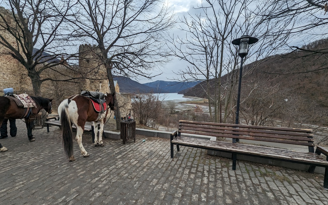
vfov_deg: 78.6
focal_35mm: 14
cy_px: 102
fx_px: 125
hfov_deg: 105.3
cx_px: 163
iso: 47
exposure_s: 1/689
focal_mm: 1.95
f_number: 2.2
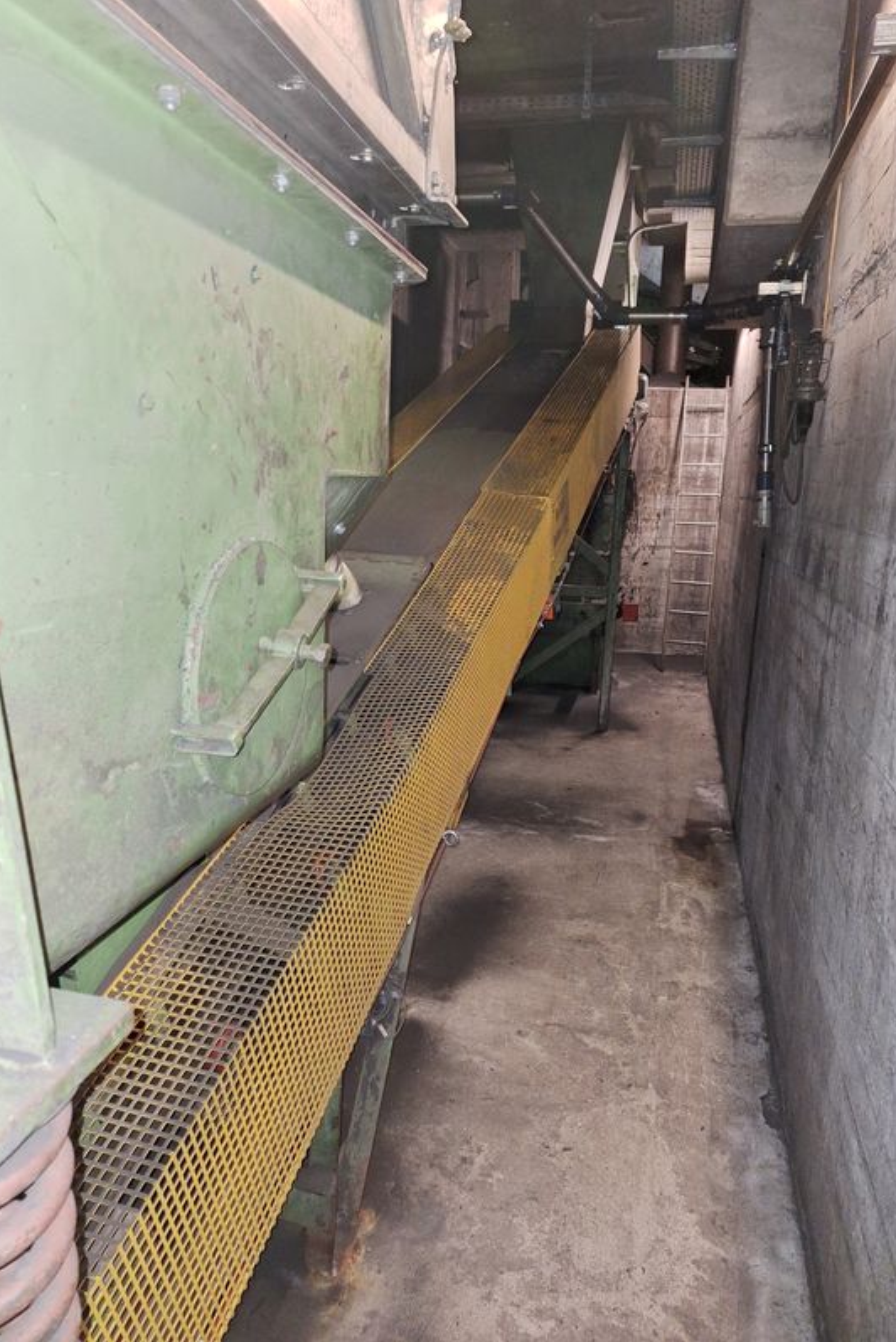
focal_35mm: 24
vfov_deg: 73.7
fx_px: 895
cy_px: 670
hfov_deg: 53.2
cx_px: 440
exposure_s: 1/25
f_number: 1.8
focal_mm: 5.54
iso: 400
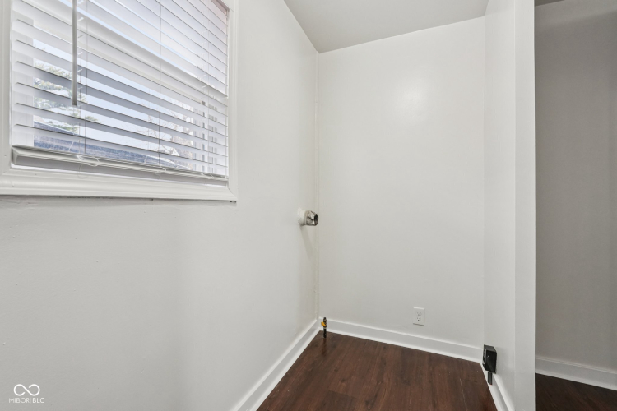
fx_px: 274
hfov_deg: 96.7
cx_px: 308
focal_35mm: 16
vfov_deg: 73.7
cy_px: 206
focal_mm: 16
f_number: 8
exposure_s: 1/30
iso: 640
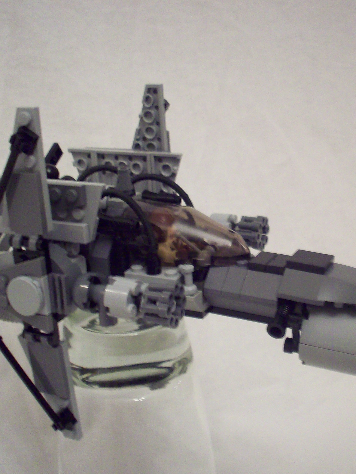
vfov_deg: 37.5
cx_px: 238
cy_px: 245
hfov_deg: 28.4
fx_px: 699
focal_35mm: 51
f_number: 2.8
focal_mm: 6.2
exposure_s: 1/8
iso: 172
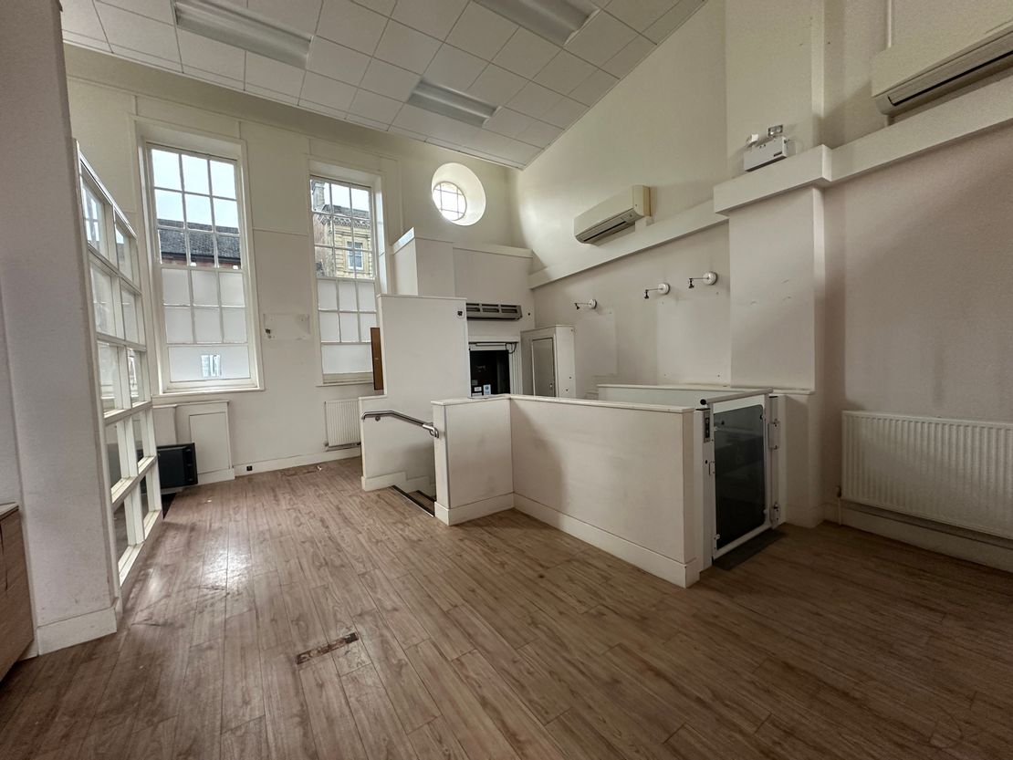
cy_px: 380
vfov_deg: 85.7
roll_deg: +2.4
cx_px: 506
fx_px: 410
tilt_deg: -2.1
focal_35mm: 14
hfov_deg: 102.1
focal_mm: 2.22
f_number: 2.2
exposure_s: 1/61
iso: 320
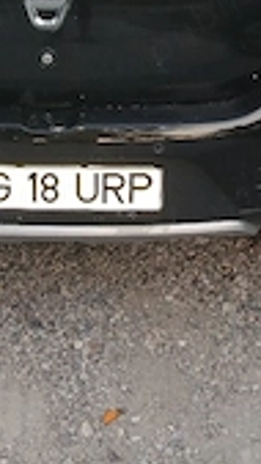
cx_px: 77
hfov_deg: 17.9
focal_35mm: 67
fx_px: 825
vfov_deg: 29.9
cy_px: 30
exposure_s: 1/50.3
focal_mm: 3.98
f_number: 1.8
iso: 100
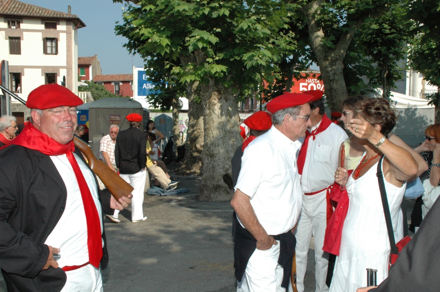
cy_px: 146
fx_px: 403
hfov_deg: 57.3
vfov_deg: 39.9
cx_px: 220
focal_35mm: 33
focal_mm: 22
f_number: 14
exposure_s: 1/500
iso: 800
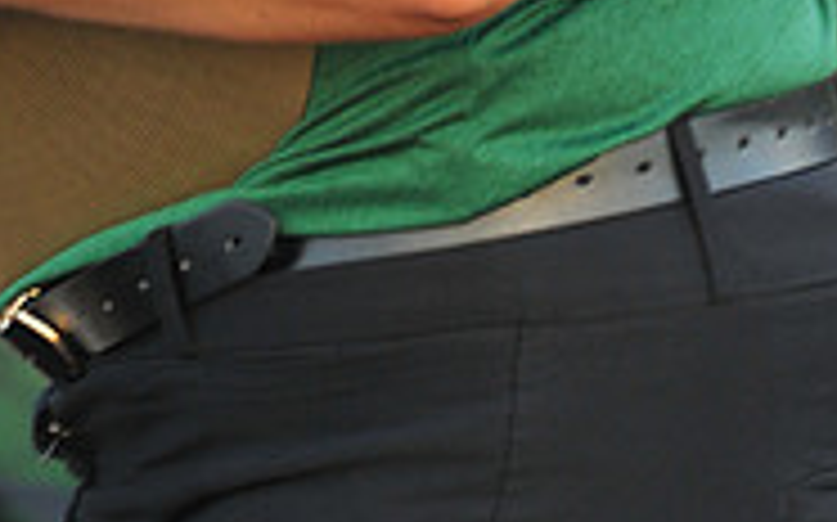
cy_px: -657
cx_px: 382
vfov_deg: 3.9
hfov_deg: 6.3
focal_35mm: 333
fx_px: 7591
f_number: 6.3
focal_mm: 105
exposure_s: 1/100
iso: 1000
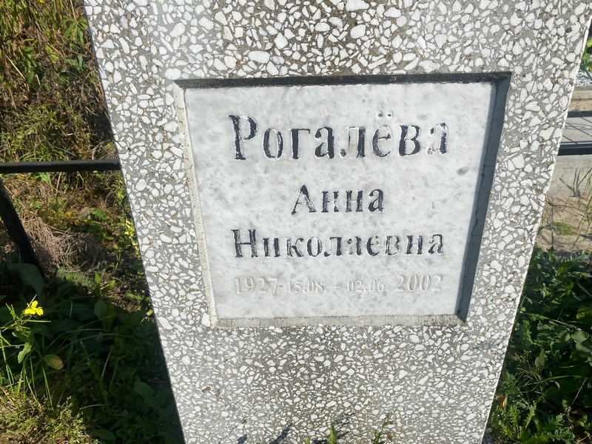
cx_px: 296
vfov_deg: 53.1
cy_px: 222
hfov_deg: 67.3
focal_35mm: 26
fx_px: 445
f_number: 1.8
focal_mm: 4.25
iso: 32
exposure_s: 1/4274
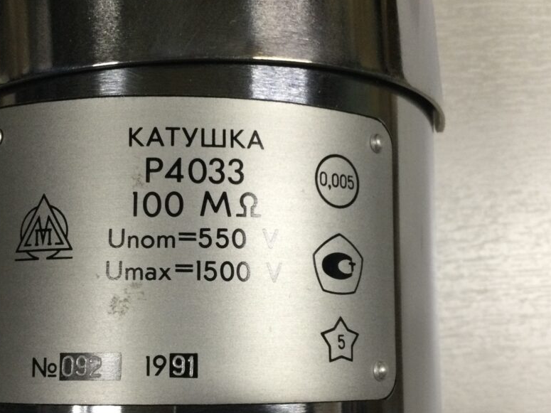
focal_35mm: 52
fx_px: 828
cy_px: 260
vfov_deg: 27.9
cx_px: 258
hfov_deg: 36.8
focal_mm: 3.3
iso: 100
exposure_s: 1/33
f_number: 2.4
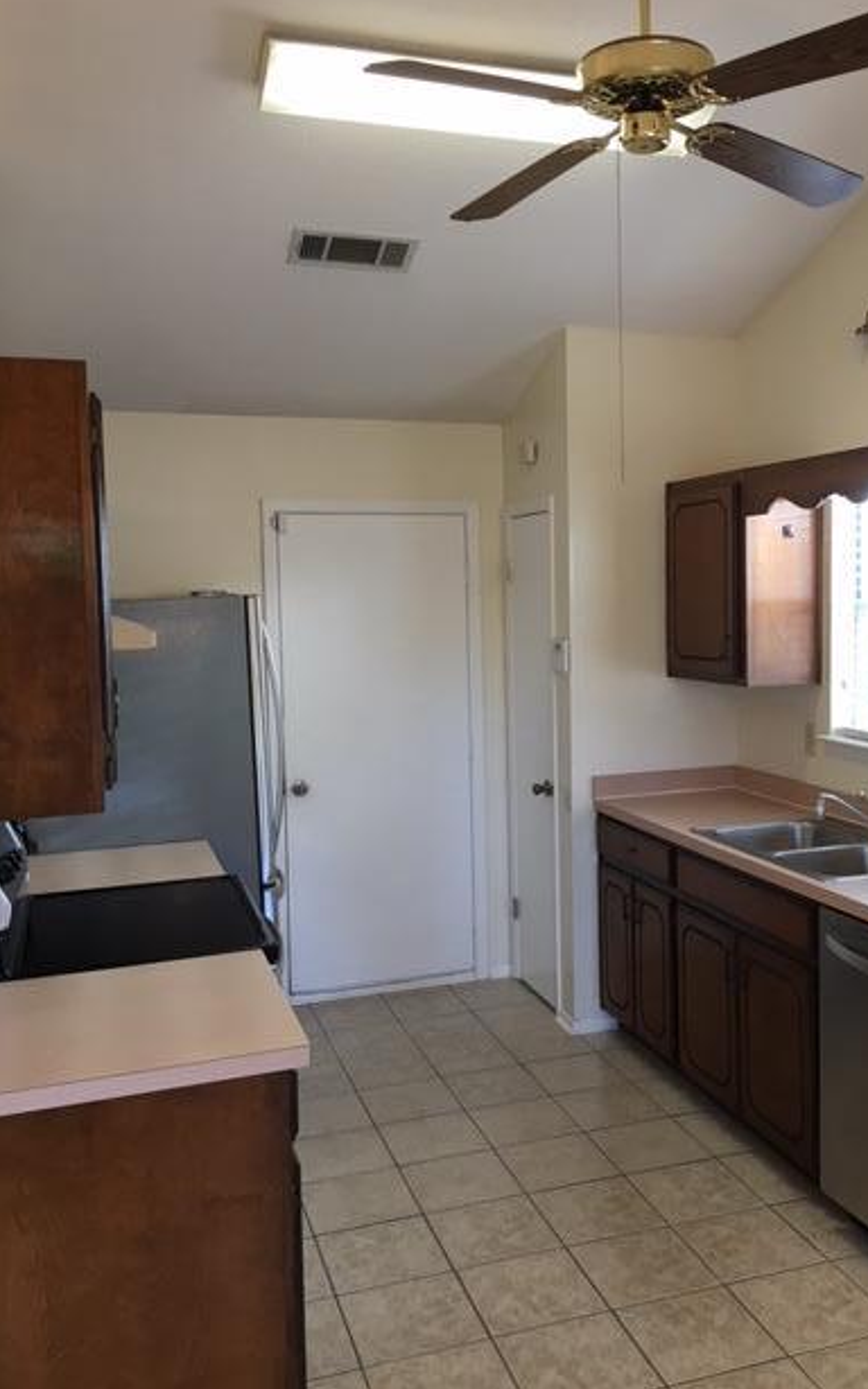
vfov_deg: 59.7
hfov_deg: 39.2
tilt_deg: -4.6
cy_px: 671
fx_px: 1212
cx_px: 536
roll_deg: +1.5
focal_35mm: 32
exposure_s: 1/30
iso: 50
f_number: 2.2
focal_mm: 4.15
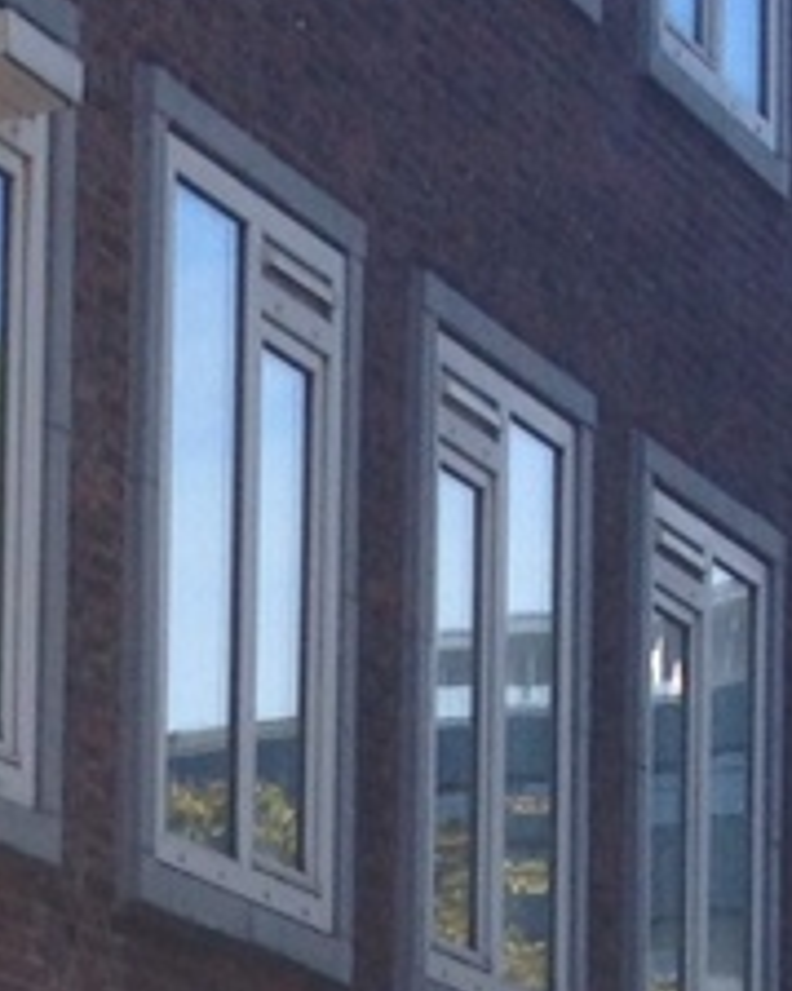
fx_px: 5717
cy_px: 1632
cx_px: -1137
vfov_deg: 9.5
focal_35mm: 195
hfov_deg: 7.4
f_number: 2.4
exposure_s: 1/452
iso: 50
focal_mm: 4.28
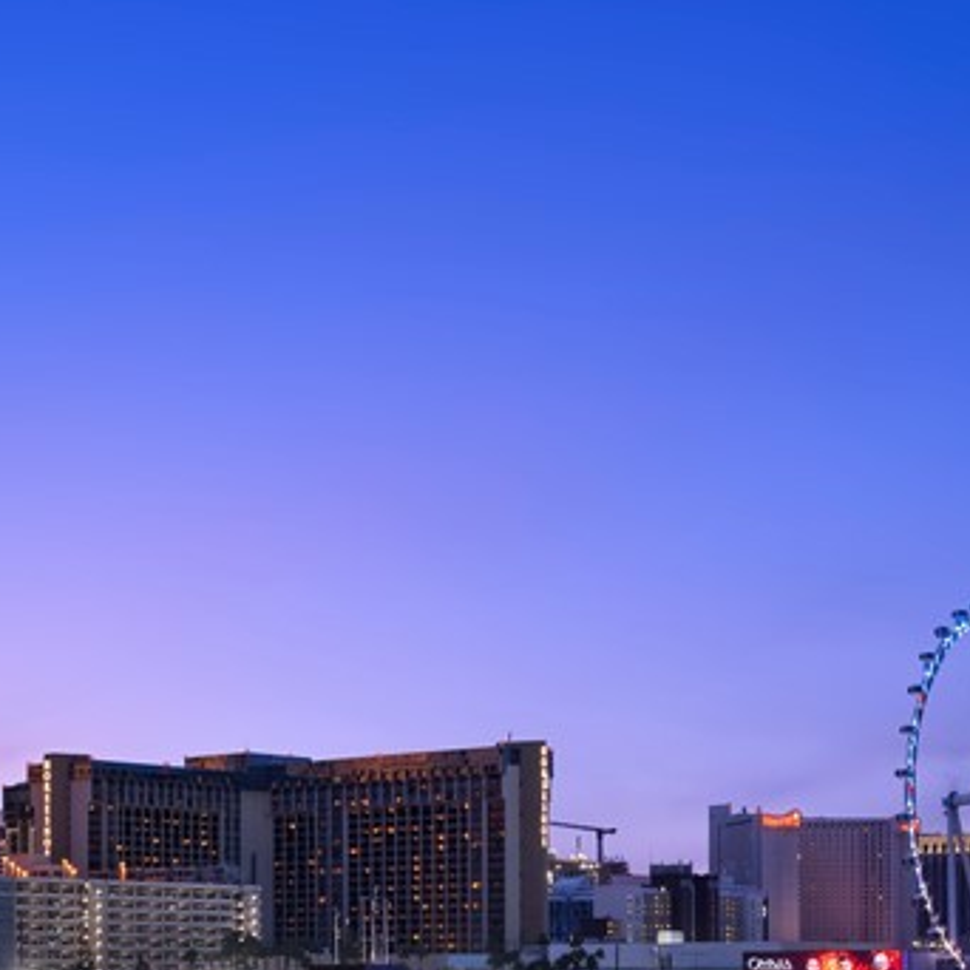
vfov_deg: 20.7
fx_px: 2568
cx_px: -320
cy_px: 956
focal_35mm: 81
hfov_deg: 19.6
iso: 800
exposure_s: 1/6
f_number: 10
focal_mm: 30
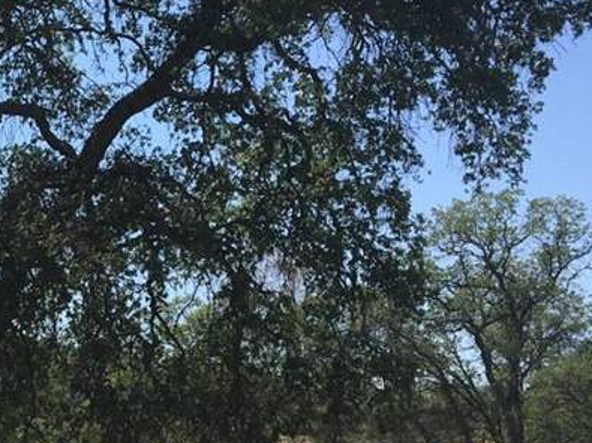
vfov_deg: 15.7
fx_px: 1607
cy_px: 224
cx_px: -91
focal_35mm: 94
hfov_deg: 19.8
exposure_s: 1/1350
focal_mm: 4.15
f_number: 2.2
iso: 25
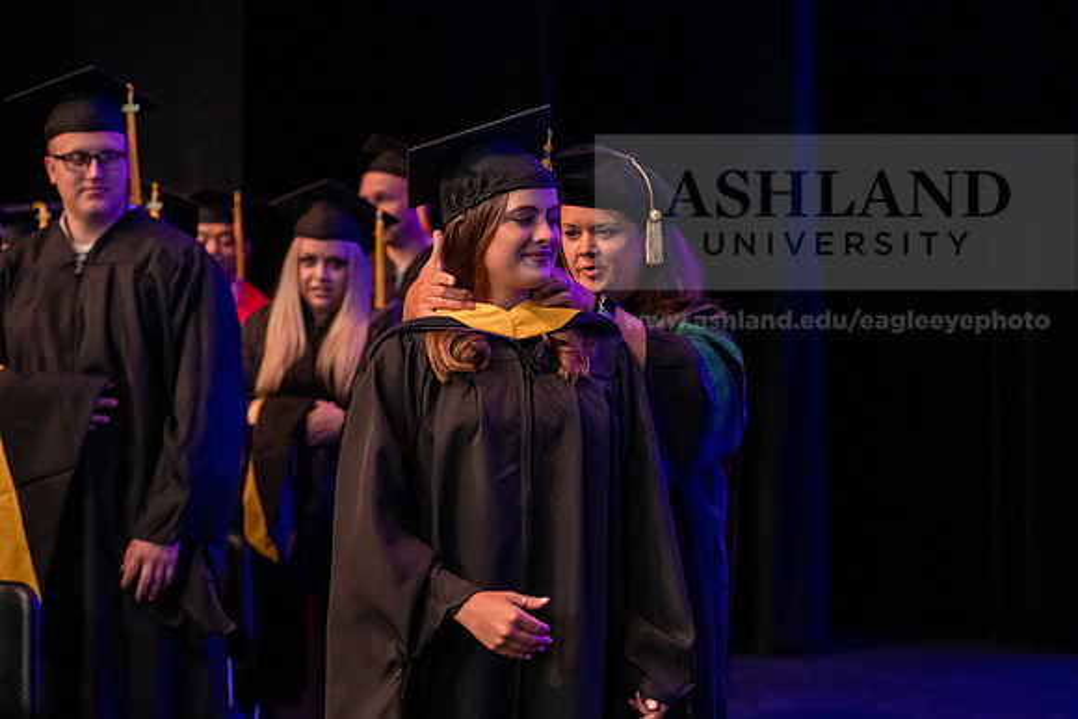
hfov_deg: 23.9
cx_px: 539
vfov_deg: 16.1
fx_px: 2546
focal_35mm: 85
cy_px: 360
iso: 3200
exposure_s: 1/200
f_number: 4
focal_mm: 85
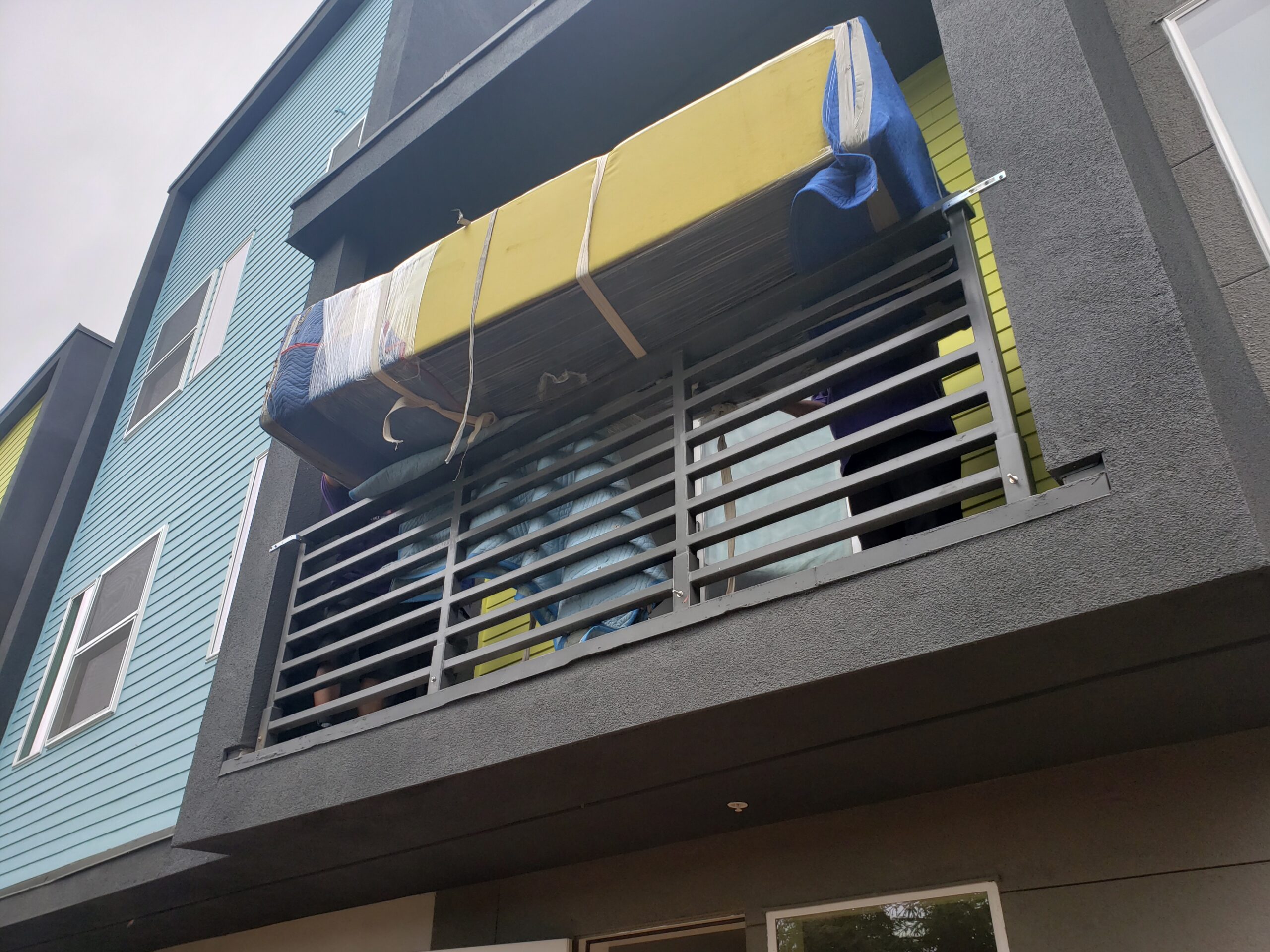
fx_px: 954
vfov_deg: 53.1
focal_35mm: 26
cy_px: 476
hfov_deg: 67.3
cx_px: 635
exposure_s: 1/470
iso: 50
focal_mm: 4.3
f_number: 2.4
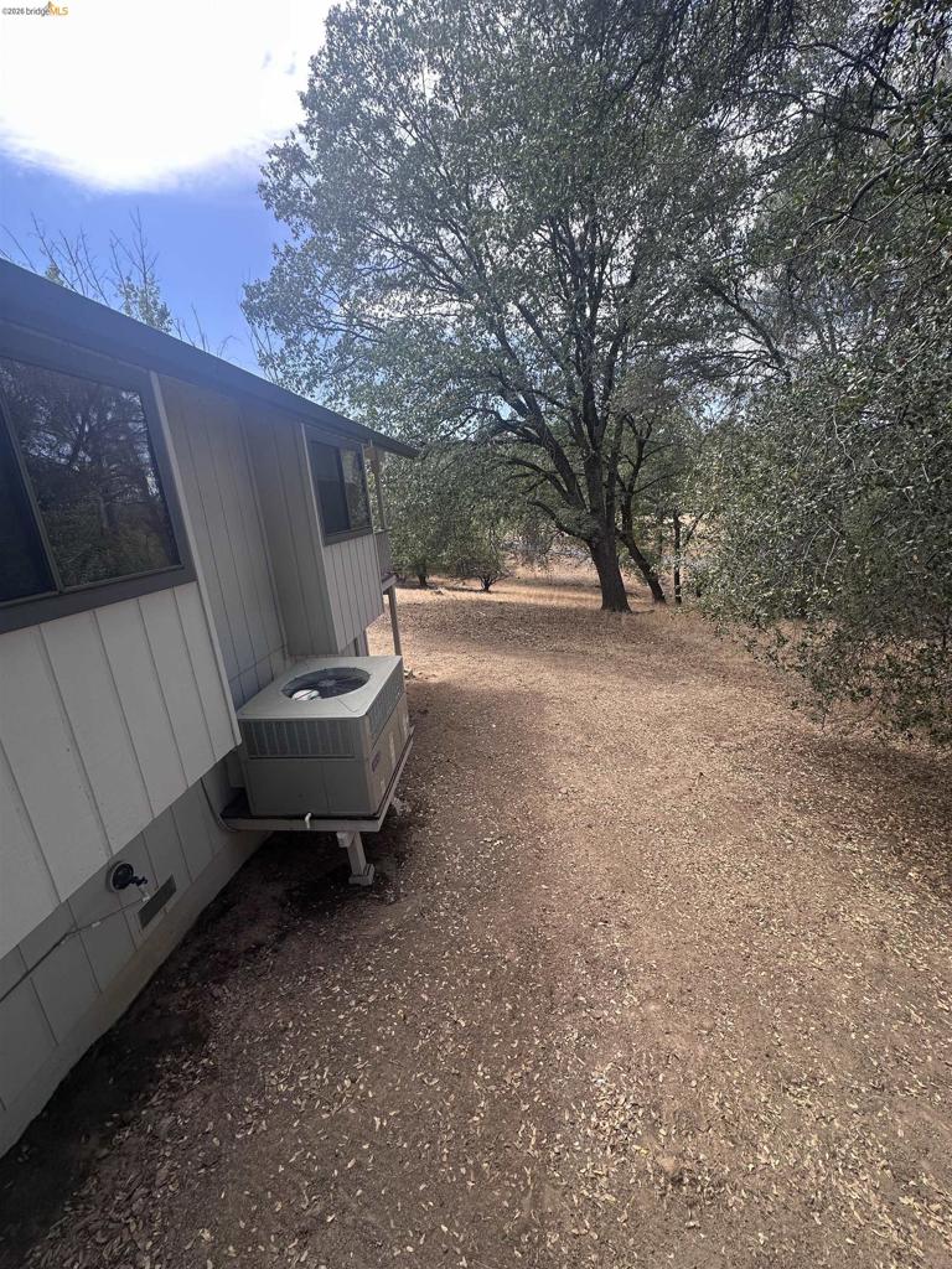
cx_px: 476
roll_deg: +5.3
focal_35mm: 14
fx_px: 513
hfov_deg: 85.7
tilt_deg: -15.8
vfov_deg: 102.1
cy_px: 634
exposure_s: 1/415
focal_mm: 2.22
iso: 40
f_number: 2.2
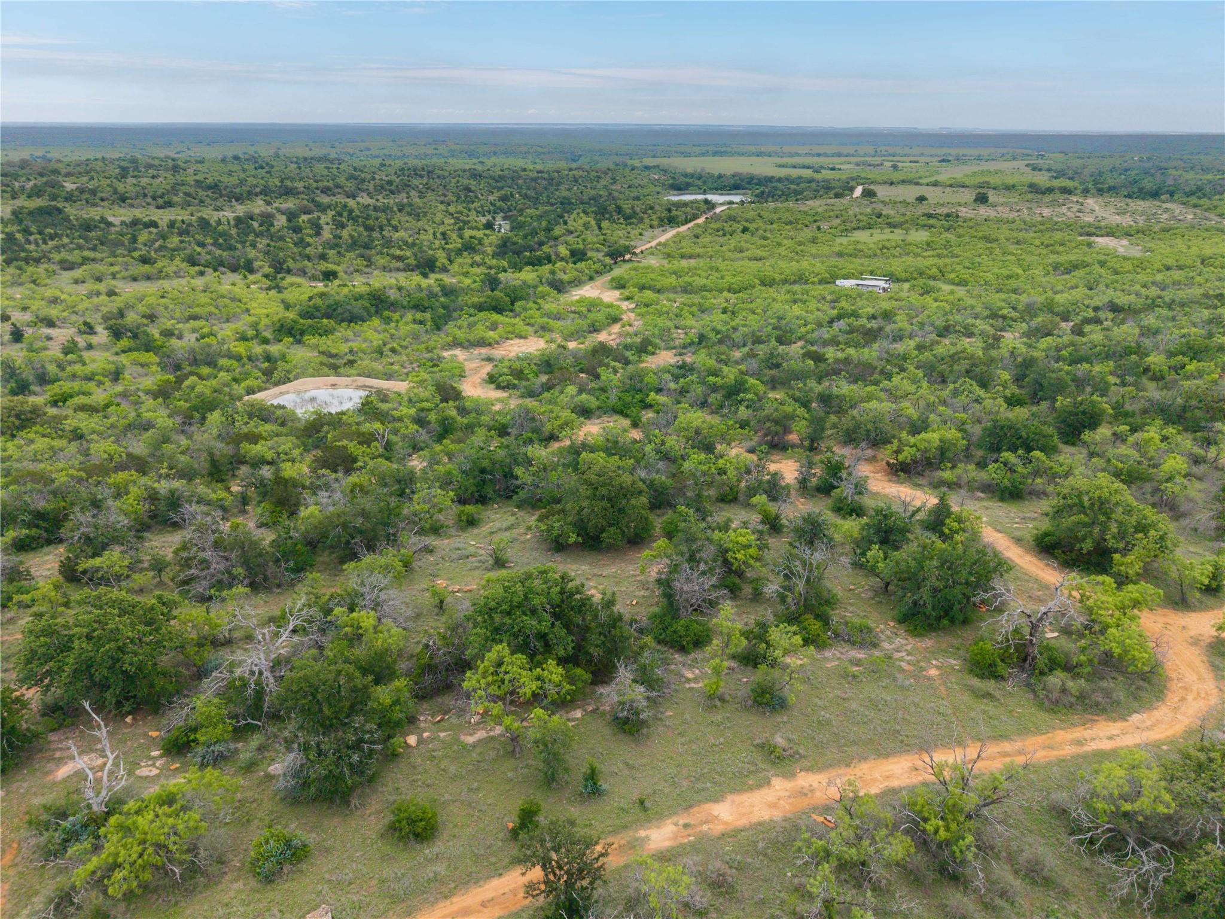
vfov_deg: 56.8
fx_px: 849
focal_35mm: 24
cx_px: 612
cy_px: 460
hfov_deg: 71.6
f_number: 1.8
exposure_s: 1/1500
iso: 200
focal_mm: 8.67
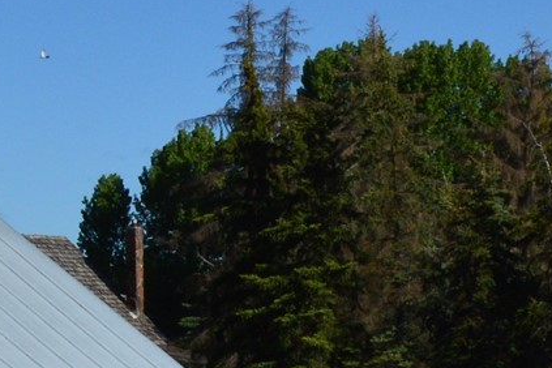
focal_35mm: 185
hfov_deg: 10.9
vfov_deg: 7.4
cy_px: 90
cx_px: -132
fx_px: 2836
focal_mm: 24
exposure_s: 1/500
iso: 400
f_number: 11
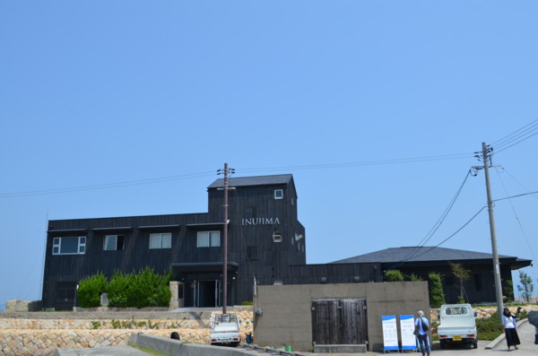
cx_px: 269
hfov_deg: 57.3
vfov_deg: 39.8
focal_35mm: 33
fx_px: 492
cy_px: 178
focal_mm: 22
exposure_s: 1/250
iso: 100
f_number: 8
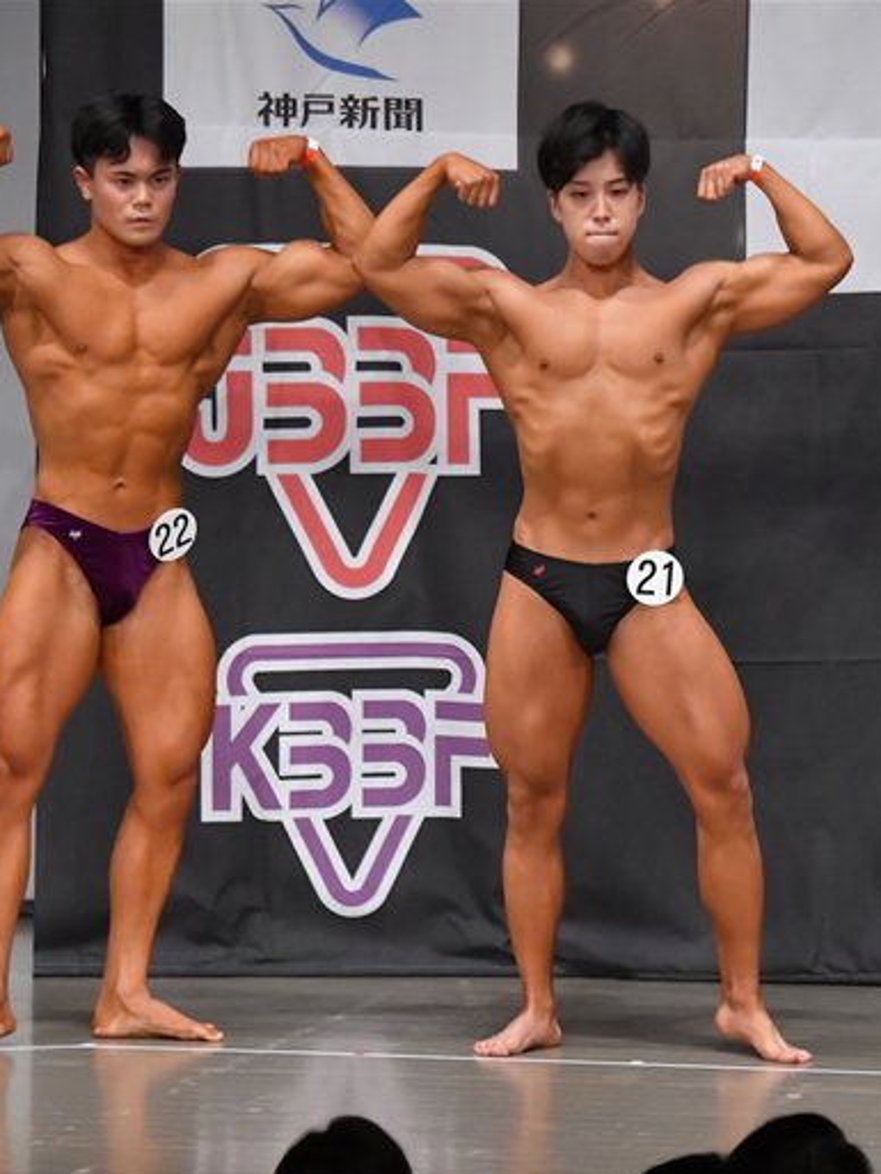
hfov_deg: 4.7
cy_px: 588
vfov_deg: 6.3
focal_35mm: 315
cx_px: 646
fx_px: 10685
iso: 5000
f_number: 5.6
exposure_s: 1/400
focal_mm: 145
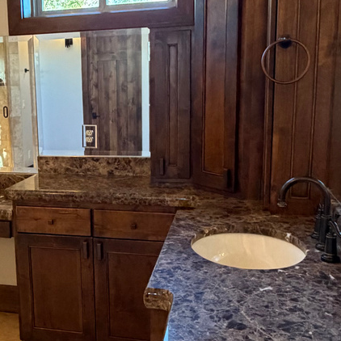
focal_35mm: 45
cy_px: 178
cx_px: 83
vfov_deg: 37.5
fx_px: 502
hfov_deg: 36.6
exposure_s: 1/60
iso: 640
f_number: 2.2
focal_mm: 2.22
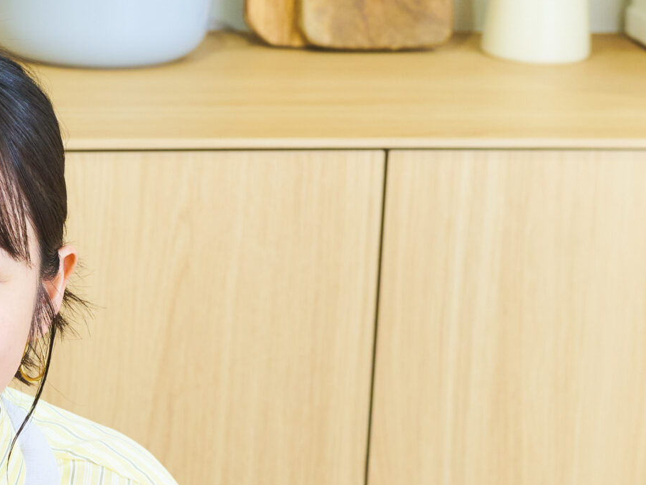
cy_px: 451
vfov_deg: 9.4
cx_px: -111
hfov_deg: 12.3
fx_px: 2930
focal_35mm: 157
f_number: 7.1
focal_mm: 58
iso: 800
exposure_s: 1/125
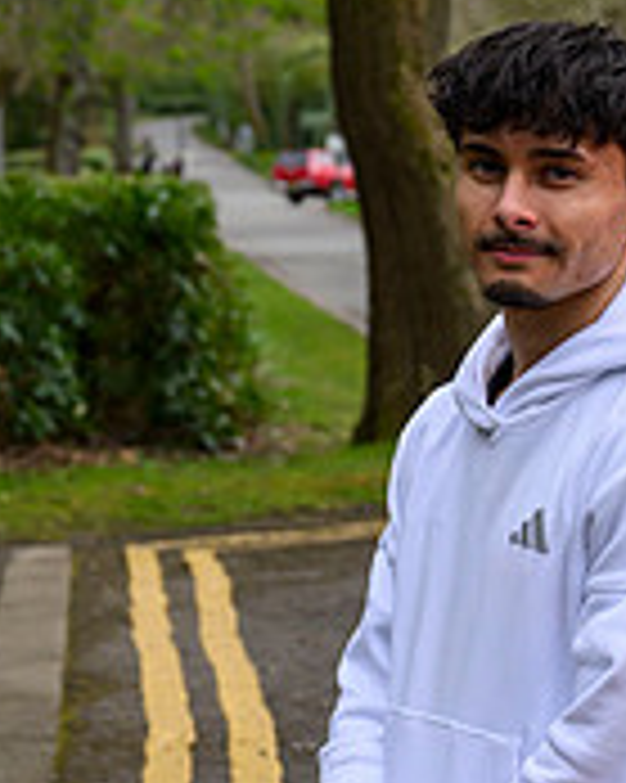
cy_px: 475
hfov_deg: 8.6
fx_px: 3987
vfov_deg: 11.2
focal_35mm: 172
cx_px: 1162
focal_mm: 55
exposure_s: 1/1250
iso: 500
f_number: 5
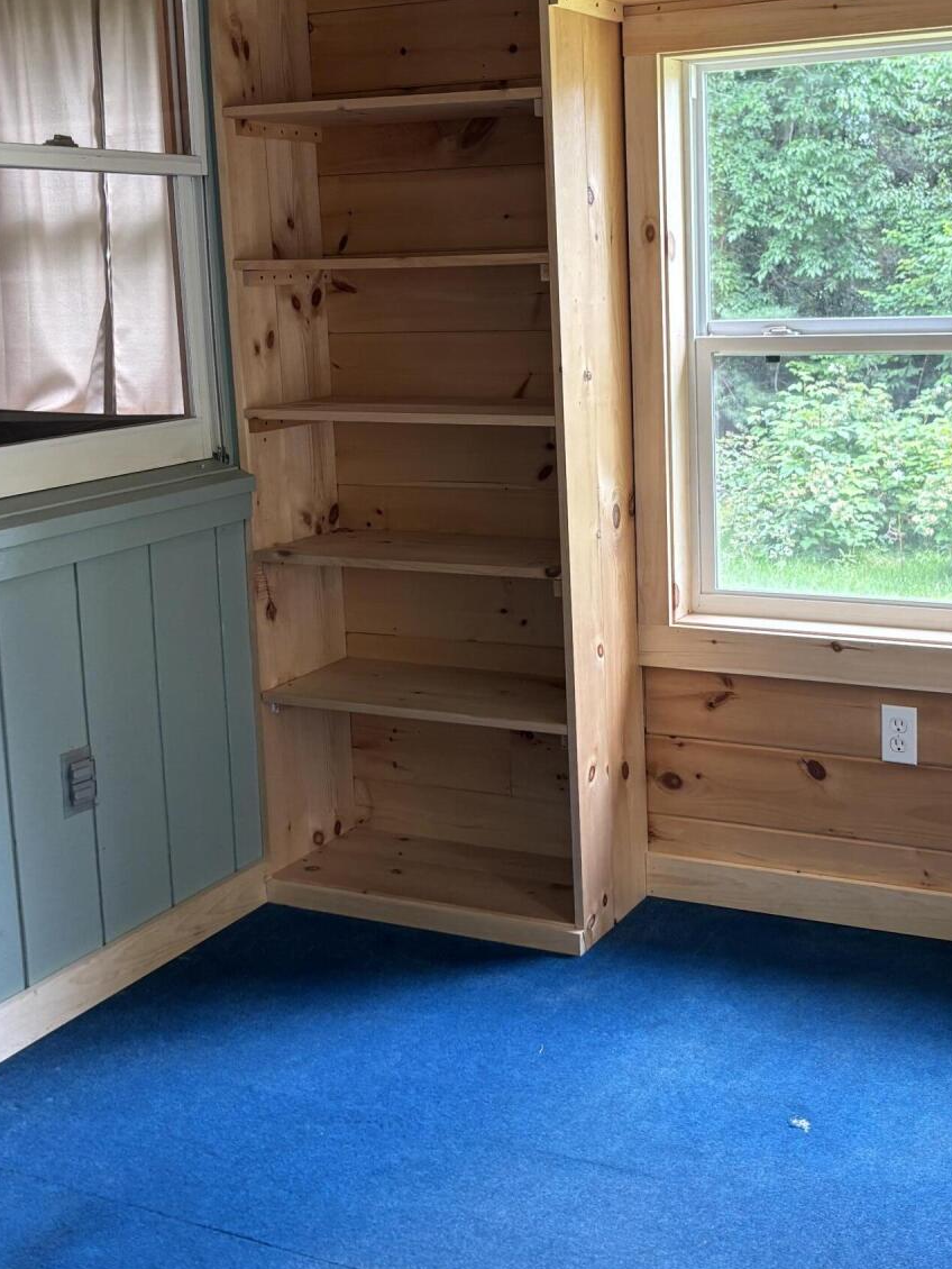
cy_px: 501
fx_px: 1686
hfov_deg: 31.4
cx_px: 597
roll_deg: +0.6
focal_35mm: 46
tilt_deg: -6.2
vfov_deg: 41.0
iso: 125
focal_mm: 5.96
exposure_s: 1/88
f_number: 1.6
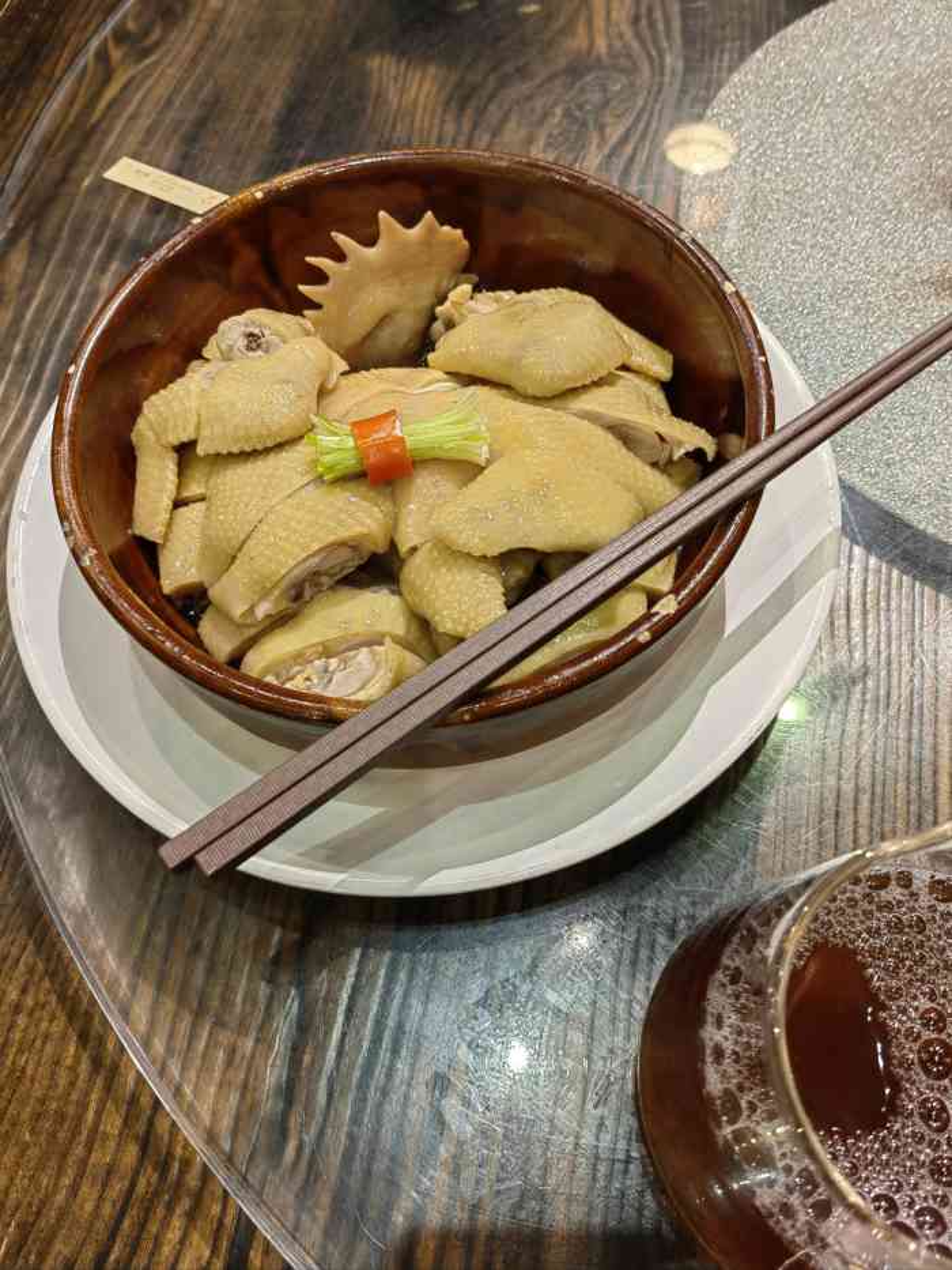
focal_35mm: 27
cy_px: 635
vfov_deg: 65.3
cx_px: 476
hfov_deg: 51.4
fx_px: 990
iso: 100
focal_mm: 5.54
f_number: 1.8
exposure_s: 1/100
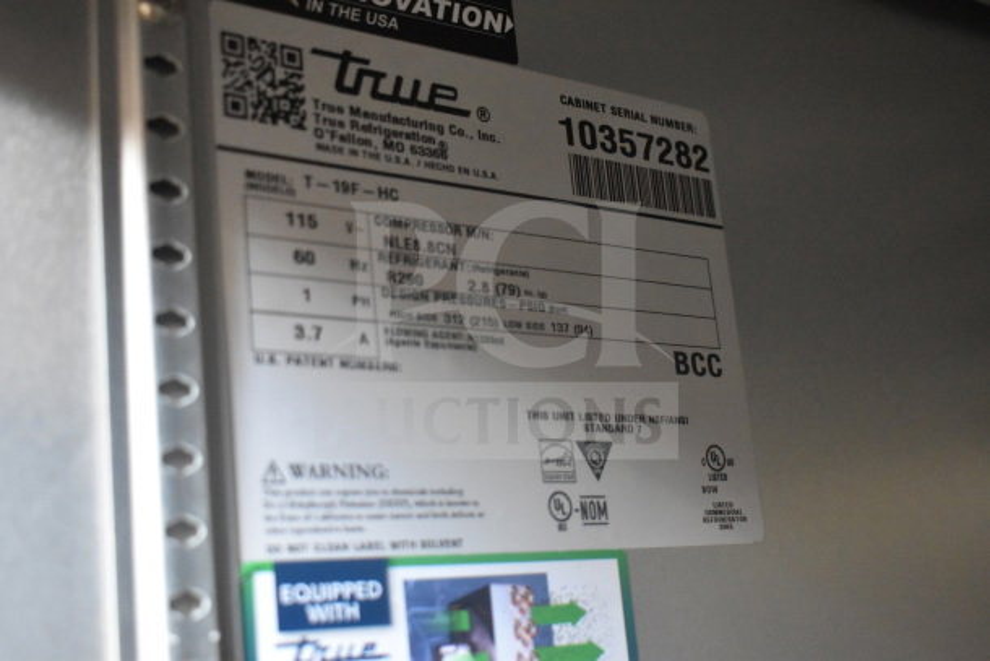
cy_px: 330
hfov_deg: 41.1
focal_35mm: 48
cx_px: 495
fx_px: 1320
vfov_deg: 28.1
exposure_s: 1/50
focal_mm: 32
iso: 5600
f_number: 4.5
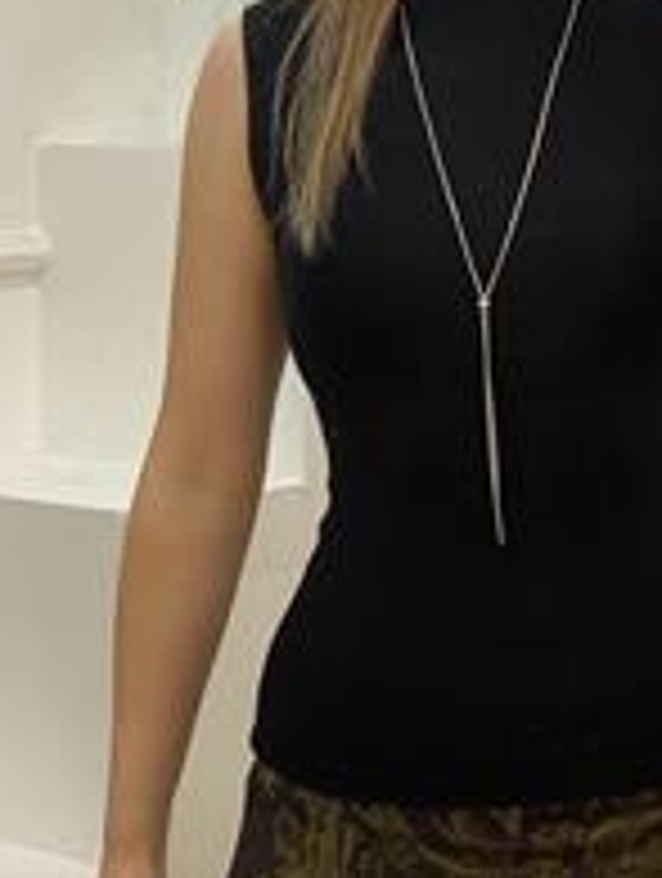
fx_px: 2796
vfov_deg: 17.4
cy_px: -38
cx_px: 576
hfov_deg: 13.4
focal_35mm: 110
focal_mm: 6
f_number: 2
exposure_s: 1/100
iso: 64
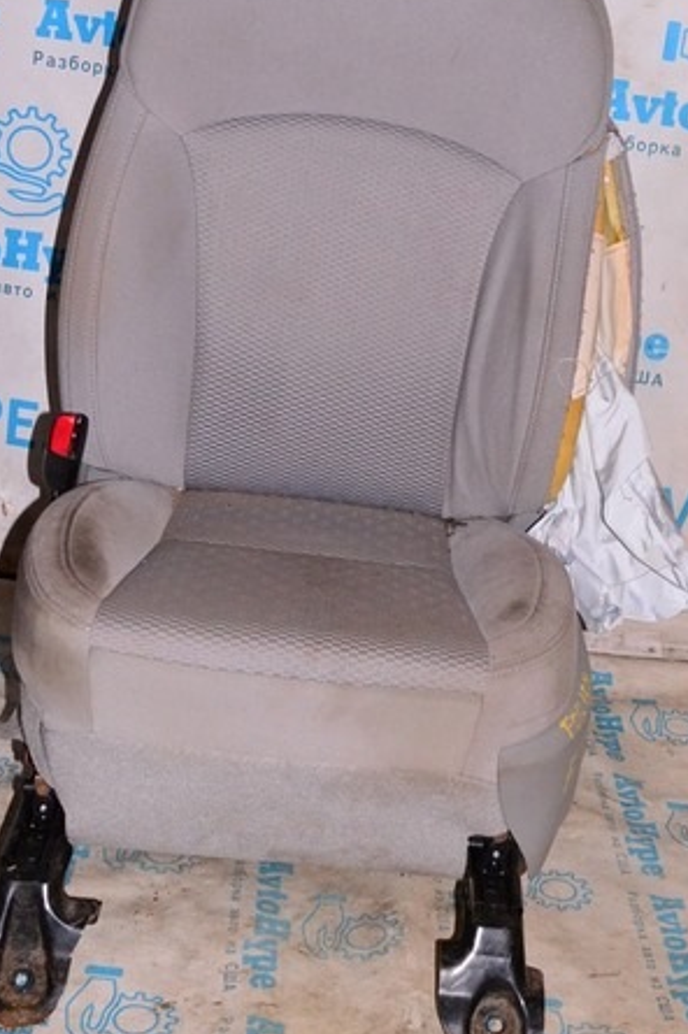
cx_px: 468
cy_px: 300
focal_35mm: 57
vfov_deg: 34.6
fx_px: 1636
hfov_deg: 23.6
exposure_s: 1/200
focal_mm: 22
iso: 1600
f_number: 8
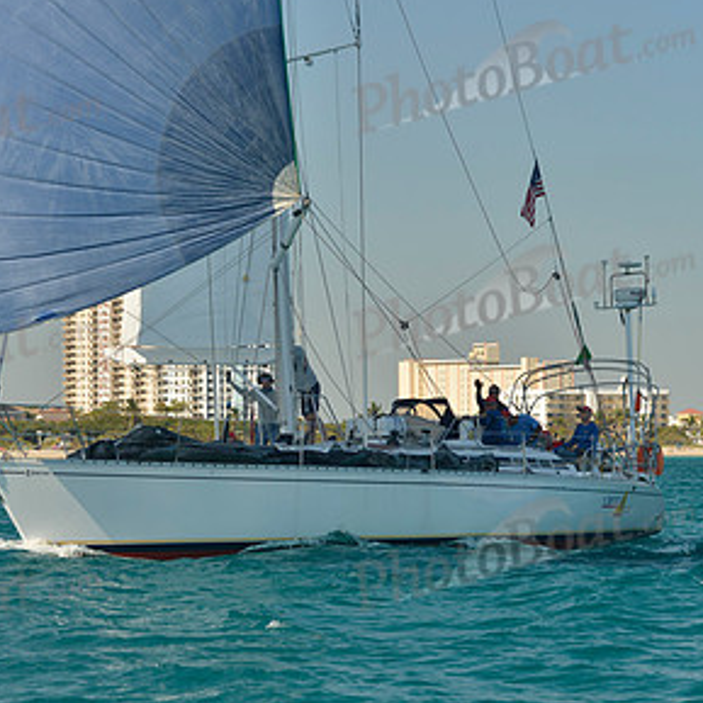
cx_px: 229
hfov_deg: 12.5
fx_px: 3217
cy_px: 456
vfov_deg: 12.5
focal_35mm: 140
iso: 200
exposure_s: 1/800
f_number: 5.6
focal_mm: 82
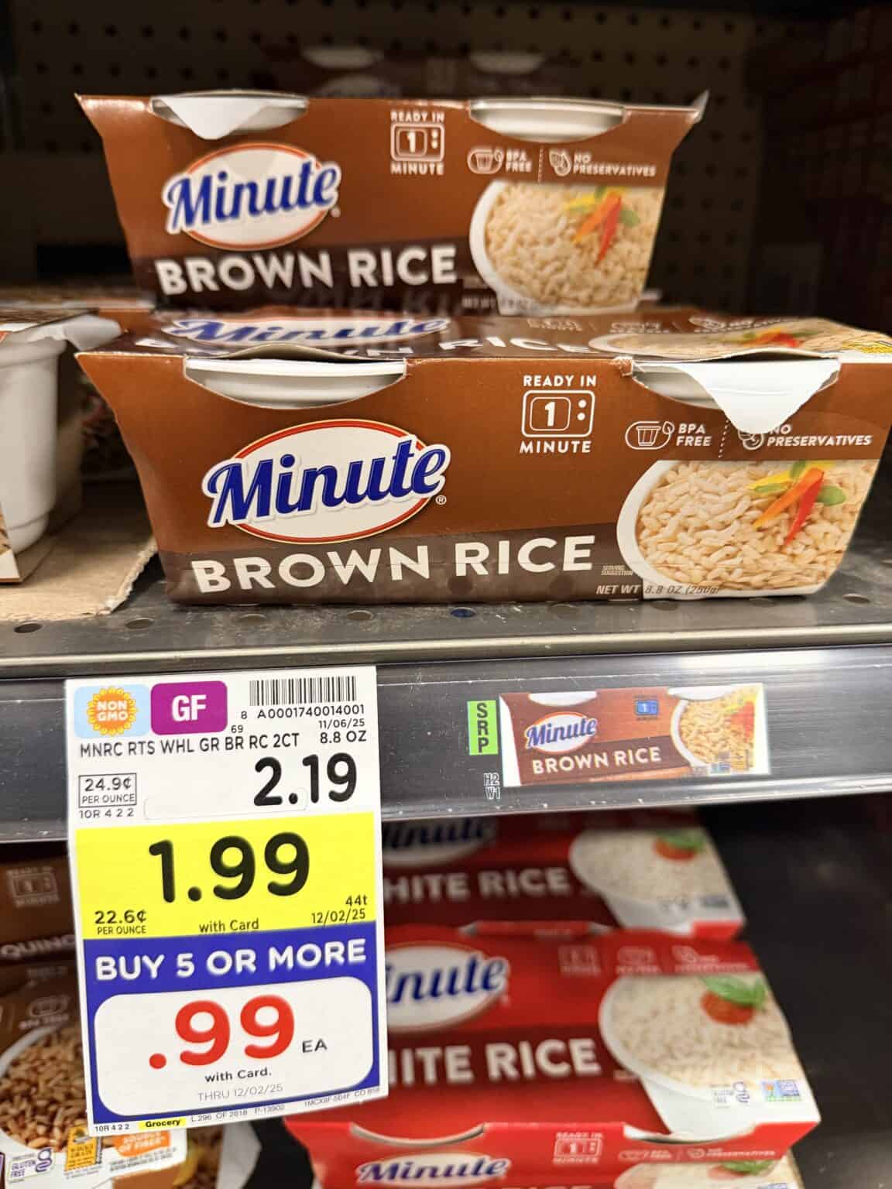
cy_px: 594
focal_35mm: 24
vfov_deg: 71.6
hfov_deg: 56.8
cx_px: 446
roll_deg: -1.2
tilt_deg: -22.4
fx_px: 825
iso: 320
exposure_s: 1/60
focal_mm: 6.76
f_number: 1.78
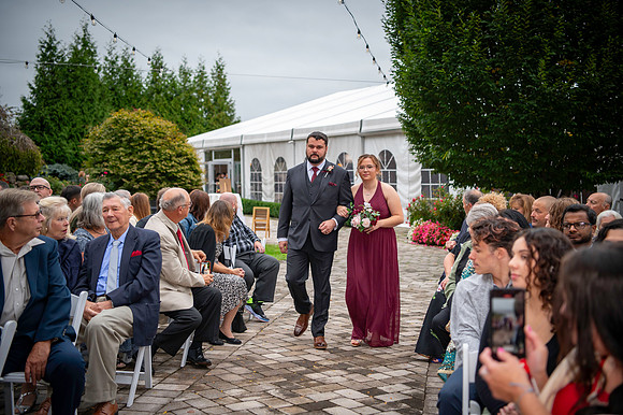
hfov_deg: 41.1
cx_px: 312
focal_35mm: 48
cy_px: 208
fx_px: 830
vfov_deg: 28.0
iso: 800
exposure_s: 1/640
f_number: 2.8
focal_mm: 48
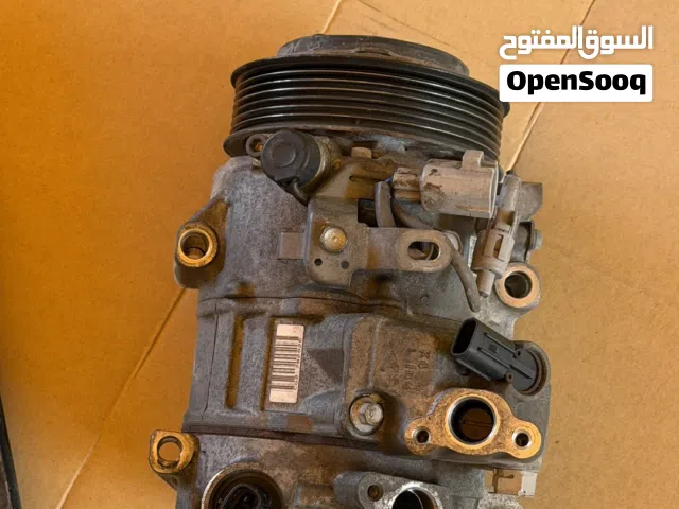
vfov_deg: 30.3
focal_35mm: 48
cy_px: 254
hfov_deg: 39.7
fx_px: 942
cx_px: 340
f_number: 1.78
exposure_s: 1/121
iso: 64
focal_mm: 6.76
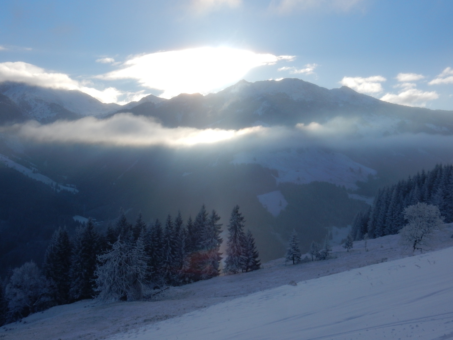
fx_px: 667
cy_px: 170
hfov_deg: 37.5
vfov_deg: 28.6
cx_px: 226
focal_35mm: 51
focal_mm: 9
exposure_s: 1/1600
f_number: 4.5
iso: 125
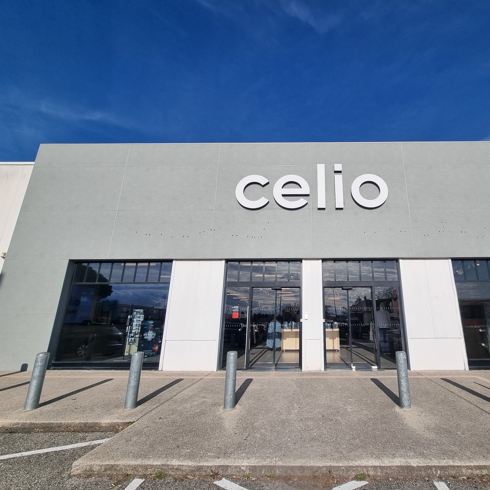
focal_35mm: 16
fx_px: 256
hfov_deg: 85.6
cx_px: 308
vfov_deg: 87.4
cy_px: 241
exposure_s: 1/5000
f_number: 2.2
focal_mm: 2.2
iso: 50
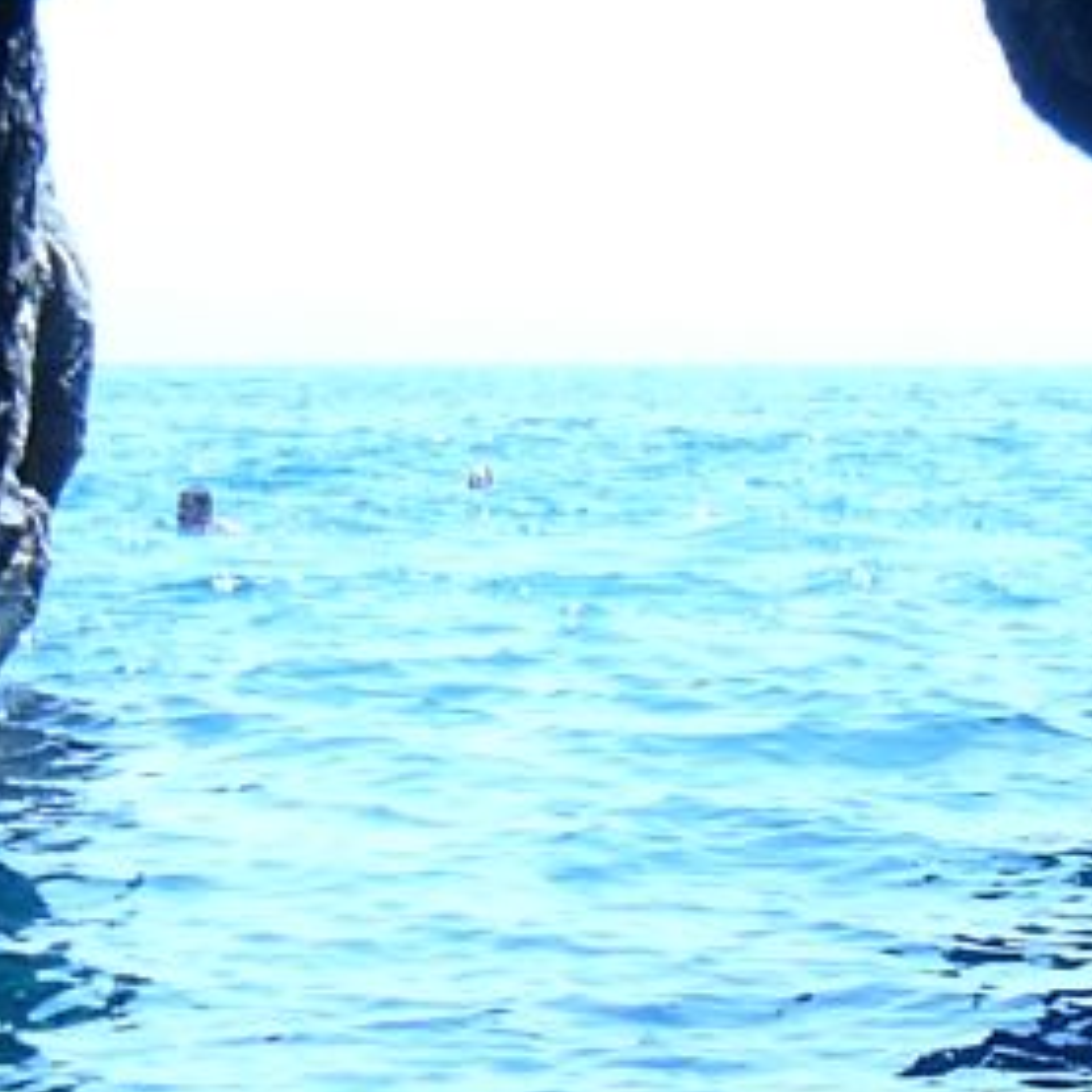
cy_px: 792
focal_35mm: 143
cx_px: 745
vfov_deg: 12.2
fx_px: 5104
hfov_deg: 12.2
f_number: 2.8
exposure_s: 1/400
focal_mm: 5.8
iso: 50
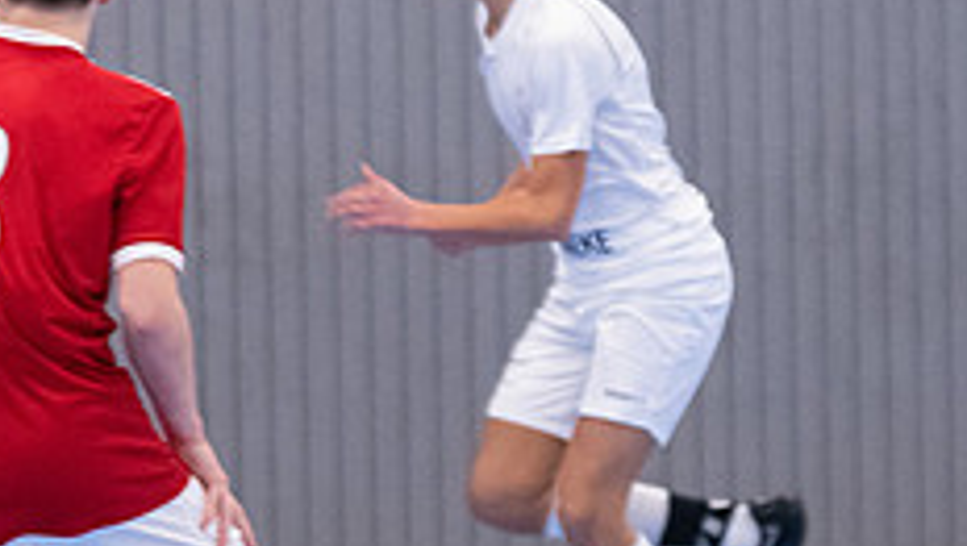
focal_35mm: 628
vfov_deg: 1.9
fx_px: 16117
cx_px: -50
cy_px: 381
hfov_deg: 3.4
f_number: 3.2
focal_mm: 160
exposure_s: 1/400
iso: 5000
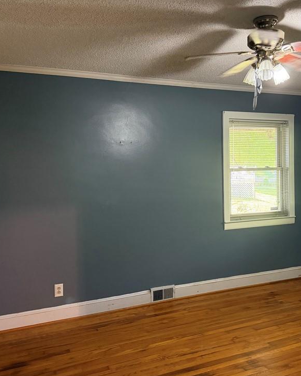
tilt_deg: -3.1
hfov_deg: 44.4
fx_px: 367
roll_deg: +2.5
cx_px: 174
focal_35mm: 33
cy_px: 187
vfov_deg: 54.2
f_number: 1.78
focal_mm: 6.76
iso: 640
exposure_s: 1/60
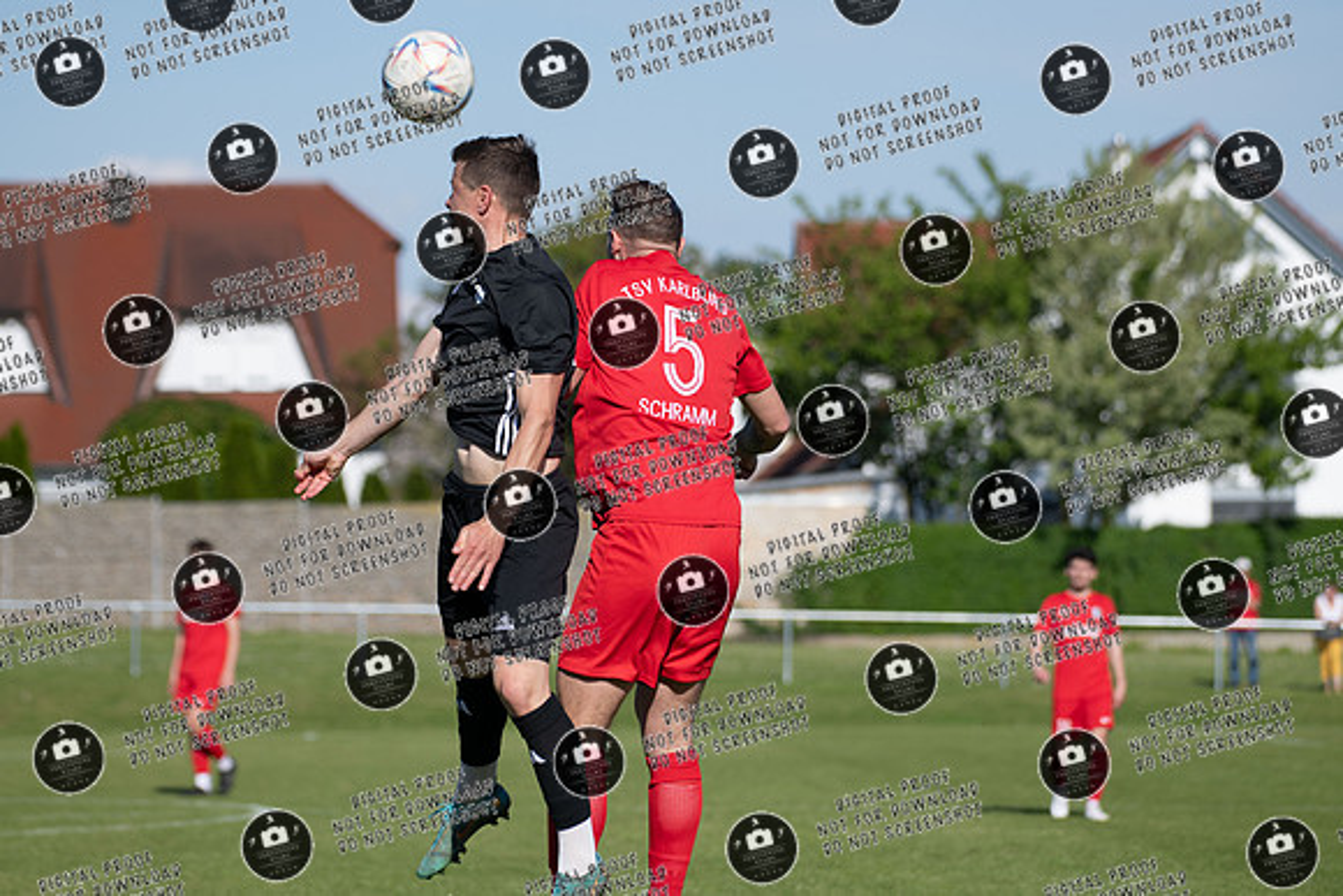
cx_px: 672
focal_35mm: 200
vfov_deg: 6.9
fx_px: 7463
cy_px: 448
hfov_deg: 10.3
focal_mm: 200
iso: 250
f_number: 5.6
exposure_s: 1/1600
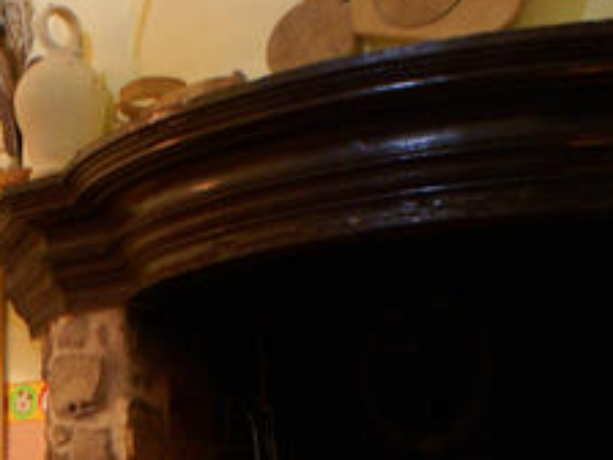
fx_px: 1541
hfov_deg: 21.4
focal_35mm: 87
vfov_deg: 15.7
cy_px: 668
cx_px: -57
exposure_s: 1/1.67
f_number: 5
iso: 400
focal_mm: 18
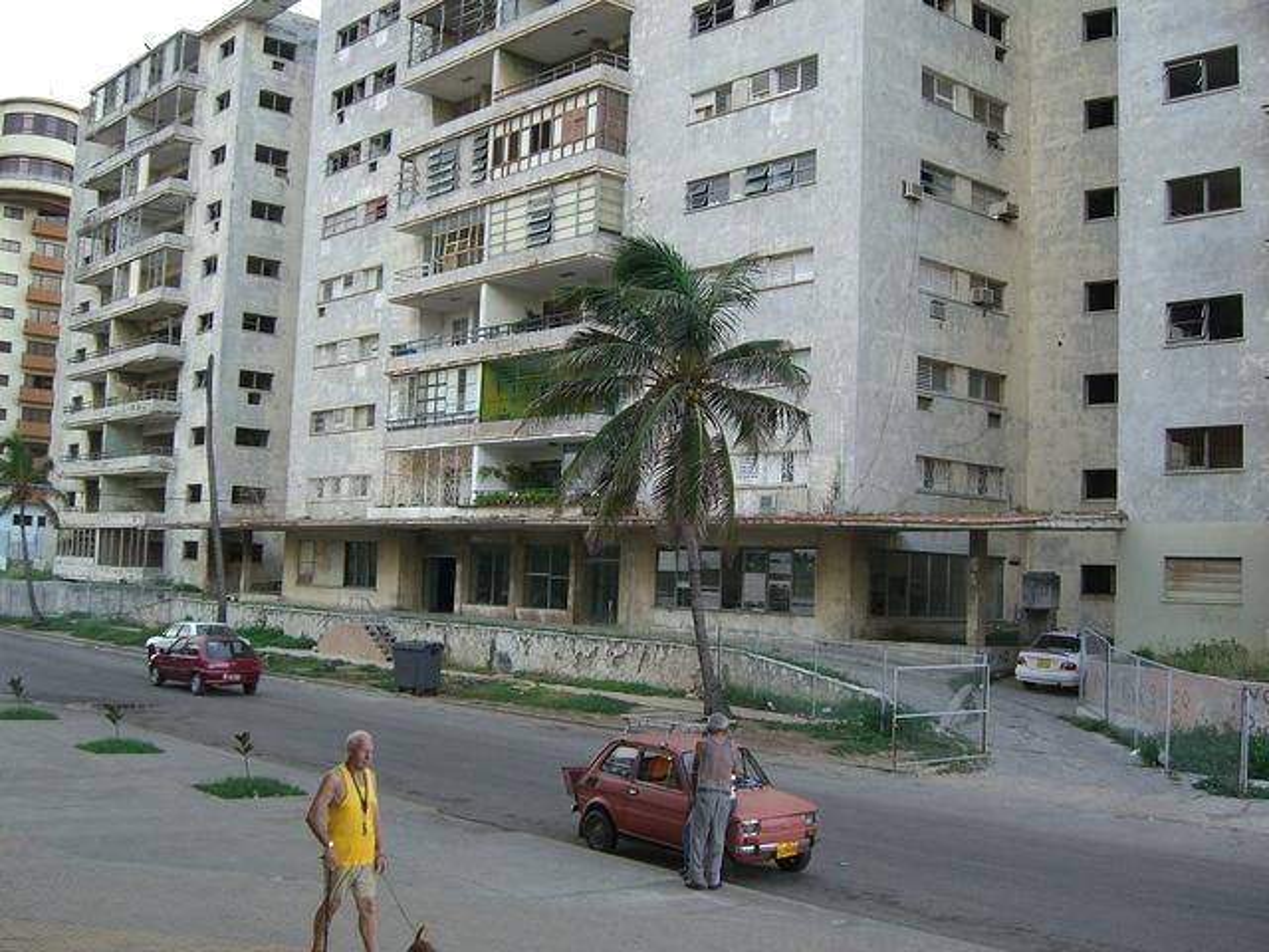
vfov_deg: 37.7
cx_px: 634
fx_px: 1393
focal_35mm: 38
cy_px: 476
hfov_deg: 49.0
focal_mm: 7.9
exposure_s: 1/125
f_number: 2.8
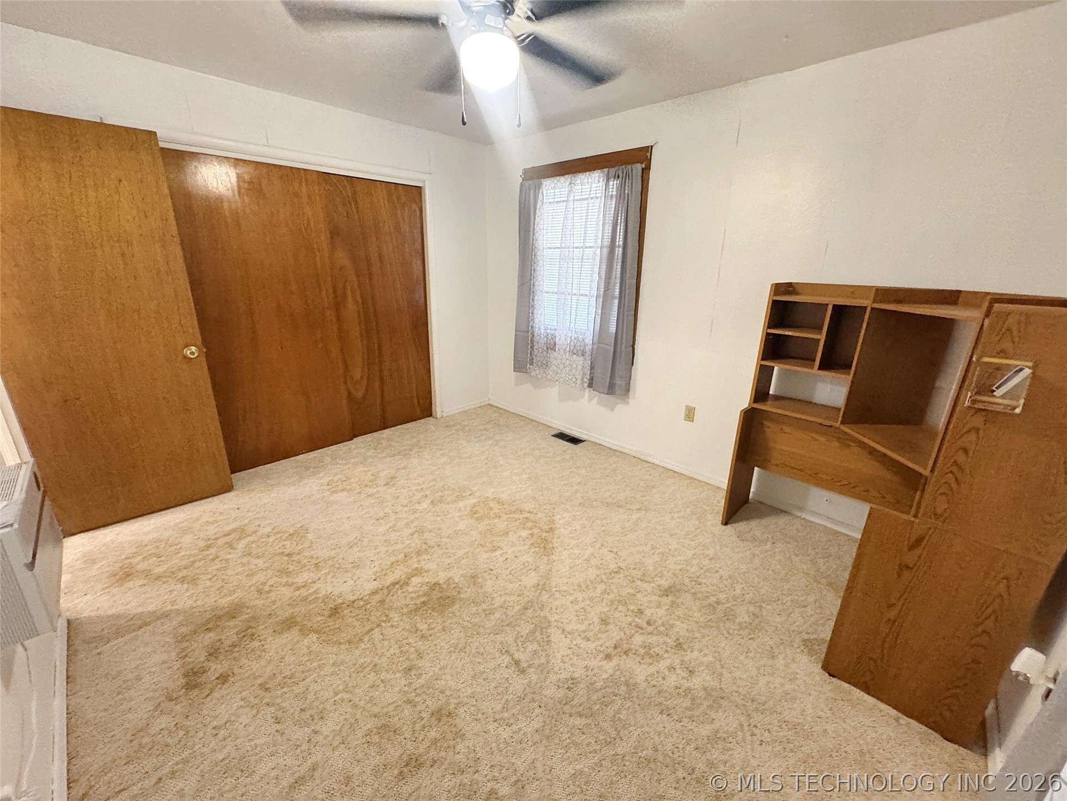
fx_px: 432
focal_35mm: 14
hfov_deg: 102.1
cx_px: 534
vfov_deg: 85.7
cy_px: 400
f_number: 2.2
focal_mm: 2.2
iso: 640
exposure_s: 1/60
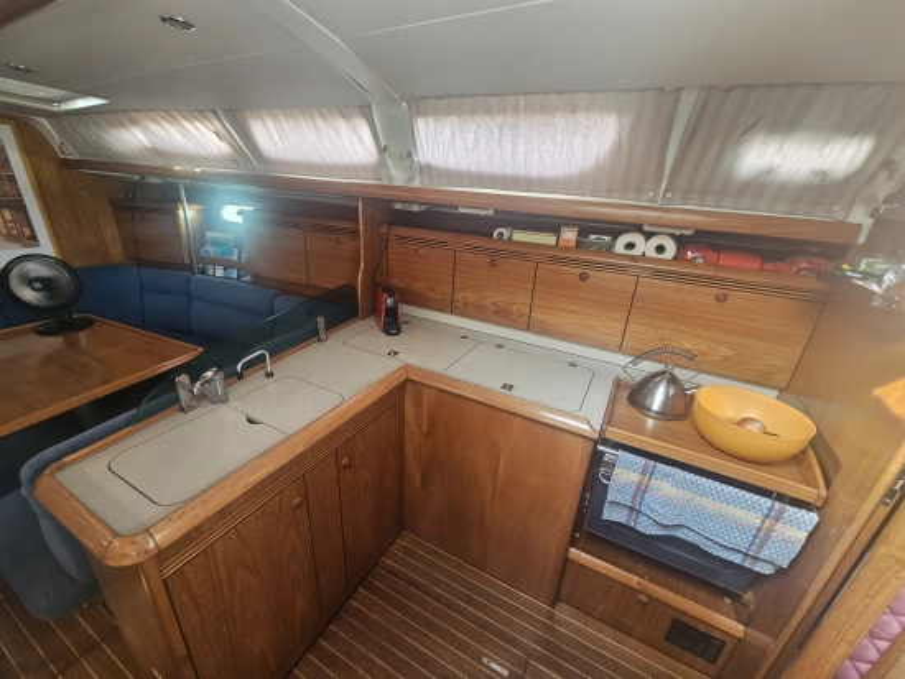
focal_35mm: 13
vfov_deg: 90.0
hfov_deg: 106.2
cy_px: 340
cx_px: 452
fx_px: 340
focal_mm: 2.2
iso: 125
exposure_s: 1/50
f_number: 2.2
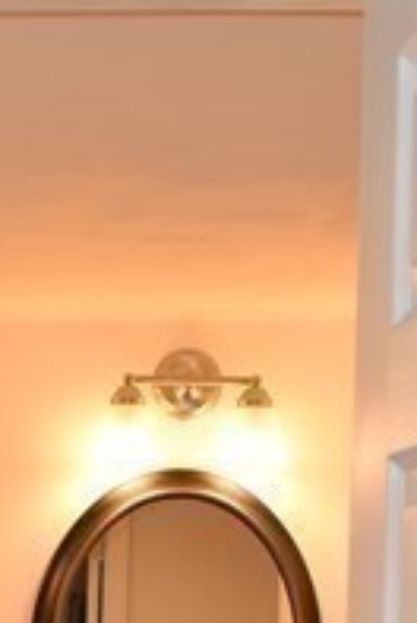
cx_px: -123
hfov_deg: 12.7
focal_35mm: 105
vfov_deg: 17.4
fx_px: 1818
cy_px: 939
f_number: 5.6
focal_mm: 18
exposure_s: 1/125
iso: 640
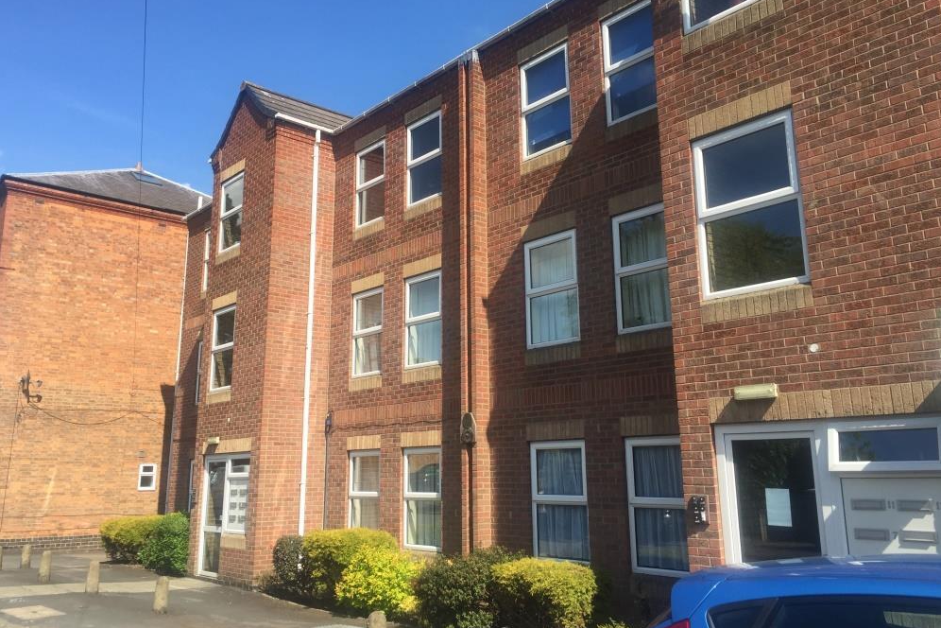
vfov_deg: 42.3
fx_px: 810
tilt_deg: +14.4
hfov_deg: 60.3
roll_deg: -1.2
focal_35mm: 31
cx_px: 468
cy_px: 282
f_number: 2.2
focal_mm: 4.15
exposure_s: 1/1163
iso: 32
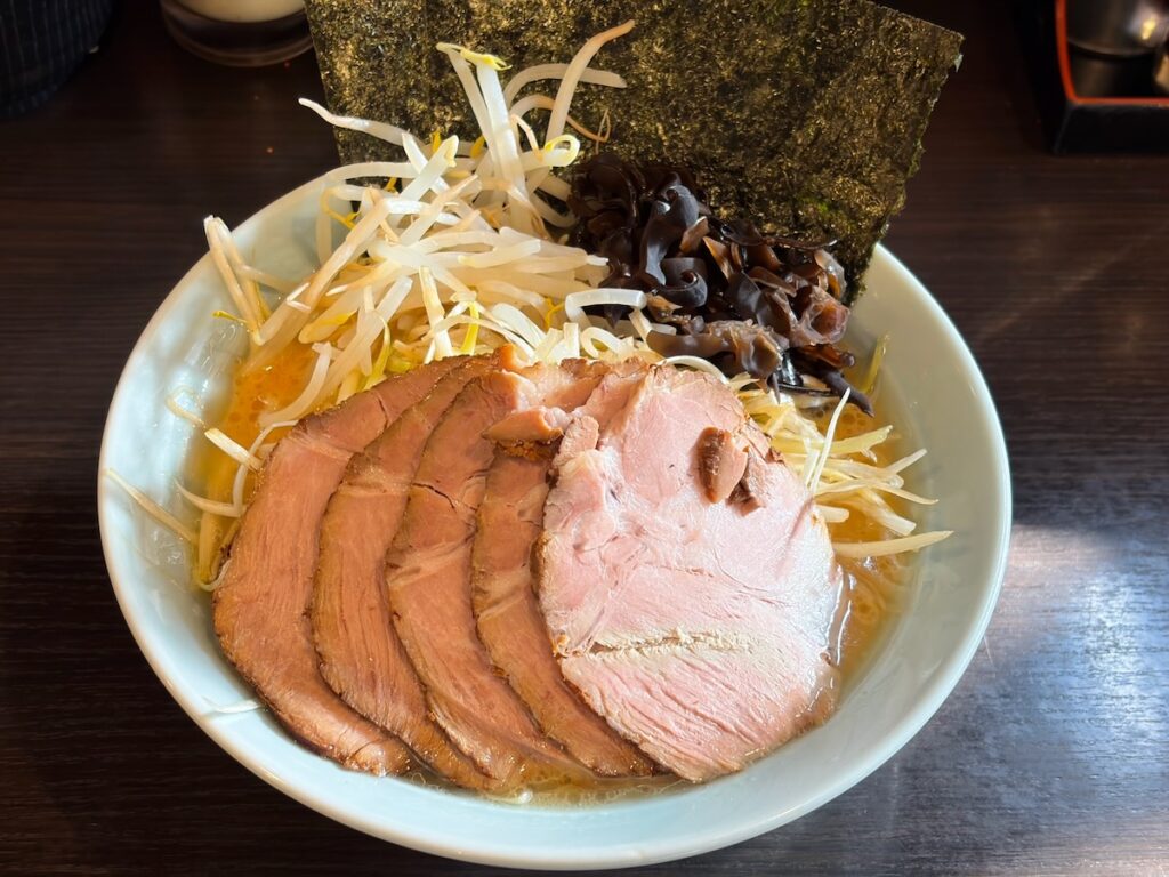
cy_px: 438
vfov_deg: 28.0
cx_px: 584
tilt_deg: -52.7
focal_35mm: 52
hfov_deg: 36.8
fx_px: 1756
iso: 50
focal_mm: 5.96
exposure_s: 1/50
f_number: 1.6
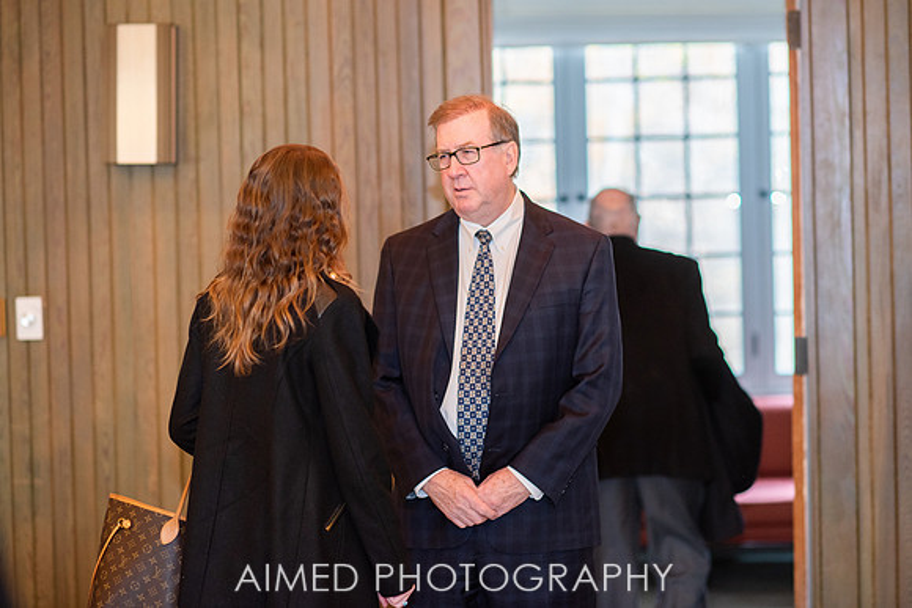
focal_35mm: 92
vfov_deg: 14.8
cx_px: 454
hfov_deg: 22.1
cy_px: 281
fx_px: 2336
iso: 800
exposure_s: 1/200
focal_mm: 85
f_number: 2
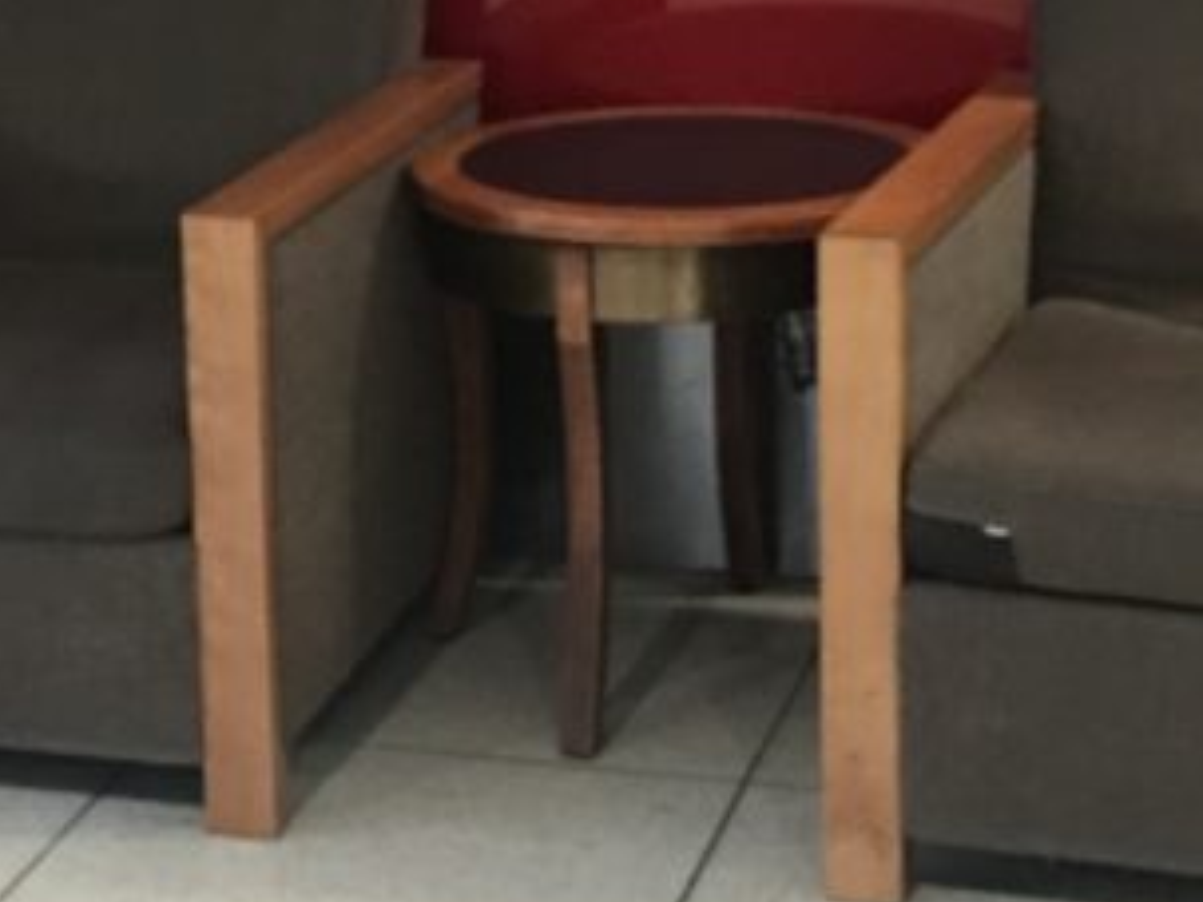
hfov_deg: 19.7
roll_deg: +2.7
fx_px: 3404
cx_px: 159
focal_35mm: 98
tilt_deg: -14.1
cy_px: 310
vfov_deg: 15.1
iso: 100
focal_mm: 4.15
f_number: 2.2
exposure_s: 1/8
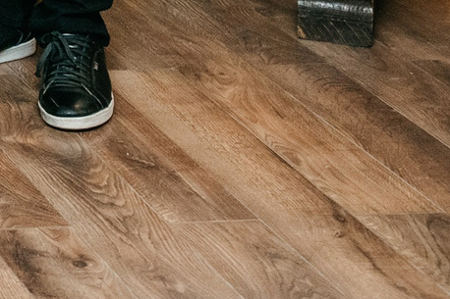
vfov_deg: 6.8
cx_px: -730
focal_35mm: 185
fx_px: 2312
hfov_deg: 9.5
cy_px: -553
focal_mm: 29
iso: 250
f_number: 4
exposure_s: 1/160
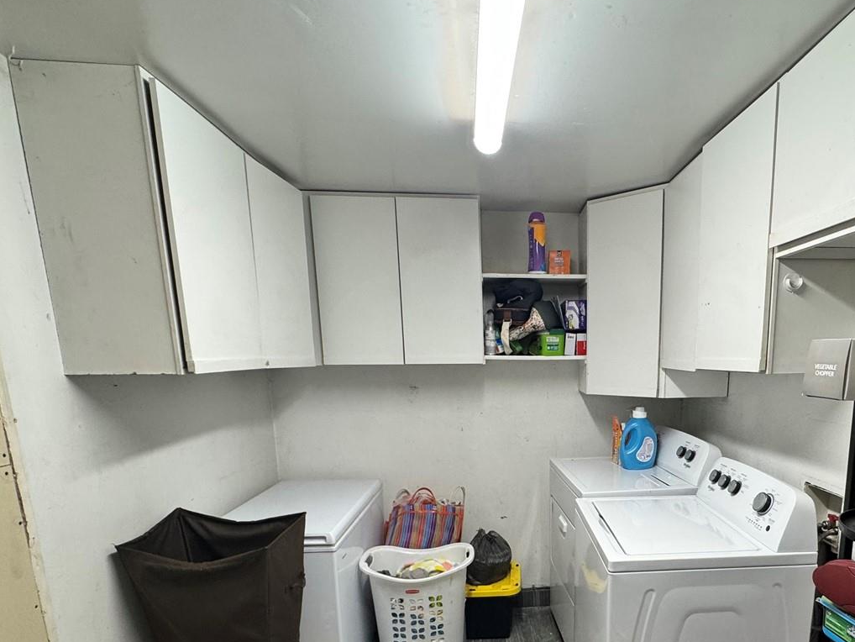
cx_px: 550
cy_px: 465
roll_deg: +0.6
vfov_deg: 58.6
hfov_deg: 74.6
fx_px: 544
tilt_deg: -10.0
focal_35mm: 22
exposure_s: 1/120
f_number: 2.2
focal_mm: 2.22
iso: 160
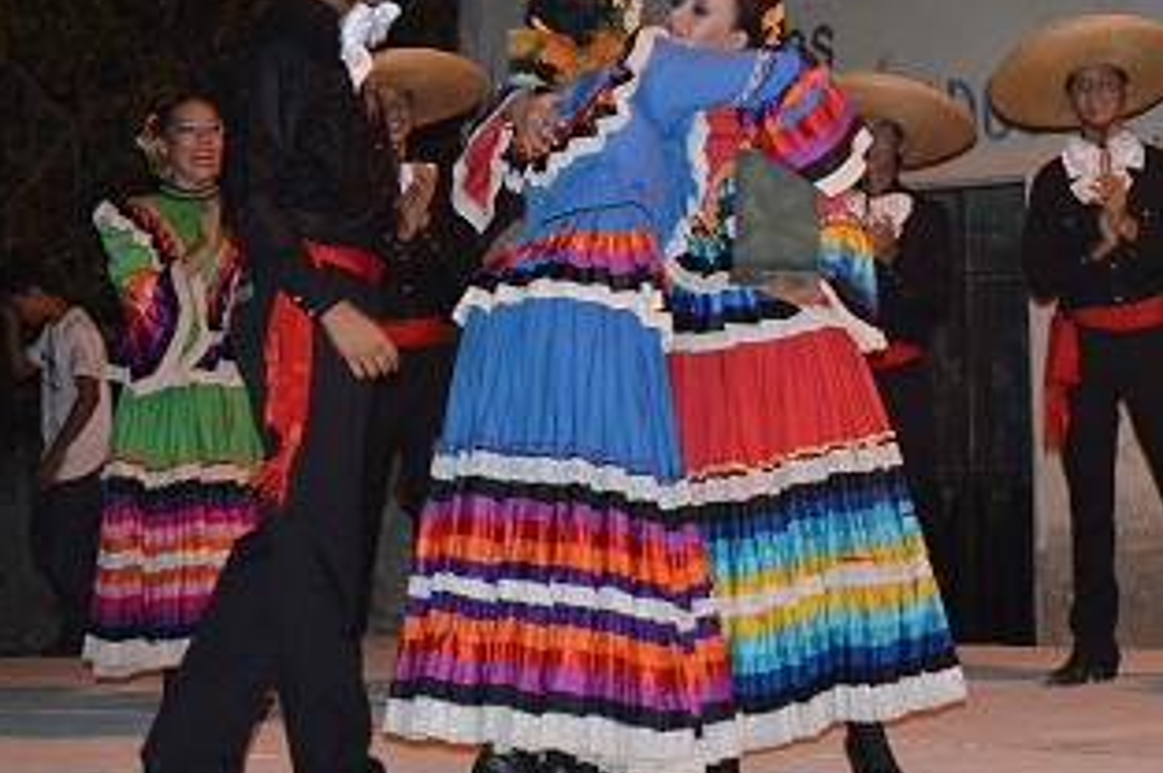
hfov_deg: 22.4
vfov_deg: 15.0
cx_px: 673
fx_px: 2937
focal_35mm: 91
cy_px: 258
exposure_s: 1/60
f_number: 5
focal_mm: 38
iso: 3200
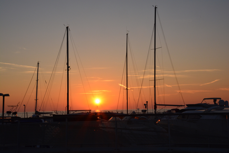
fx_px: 363
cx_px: 114
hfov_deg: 35.1
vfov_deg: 23.8
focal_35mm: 57
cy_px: 76
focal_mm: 38
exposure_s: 1/200
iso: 500
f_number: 22
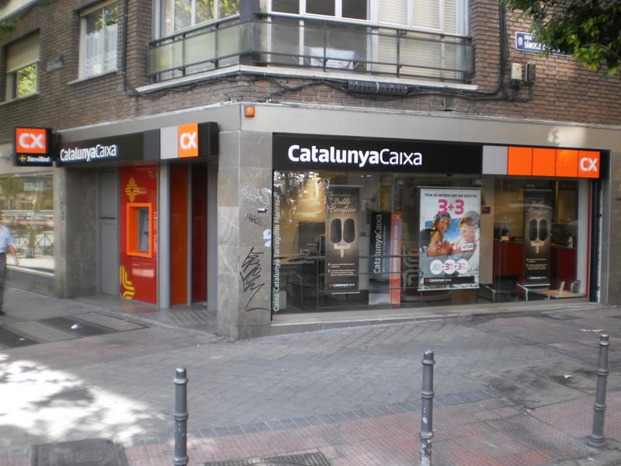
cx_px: 310
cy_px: 233
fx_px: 646
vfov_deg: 39.7
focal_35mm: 36
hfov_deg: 51.4
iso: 100
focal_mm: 6.3
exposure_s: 1/100
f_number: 3.1
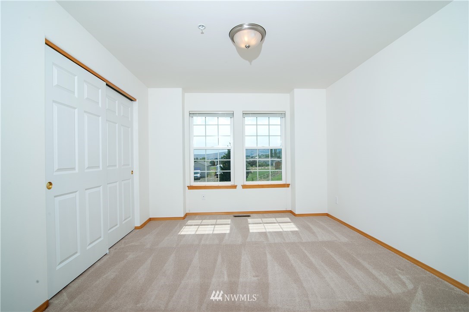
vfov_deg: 73.7
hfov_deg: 96.8
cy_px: 156
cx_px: 234
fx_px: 208
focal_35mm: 16
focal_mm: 16
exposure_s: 1/200
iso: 200
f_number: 10
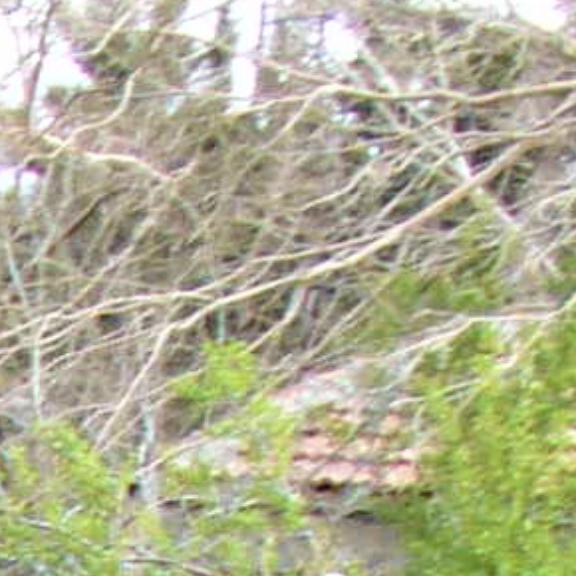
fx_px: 5987
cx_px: -1549
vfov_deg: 5.1
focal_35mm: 318
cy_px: 1895
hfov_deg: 5.0
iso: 80
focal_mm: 6.1
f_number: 2.8
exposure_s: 1/160
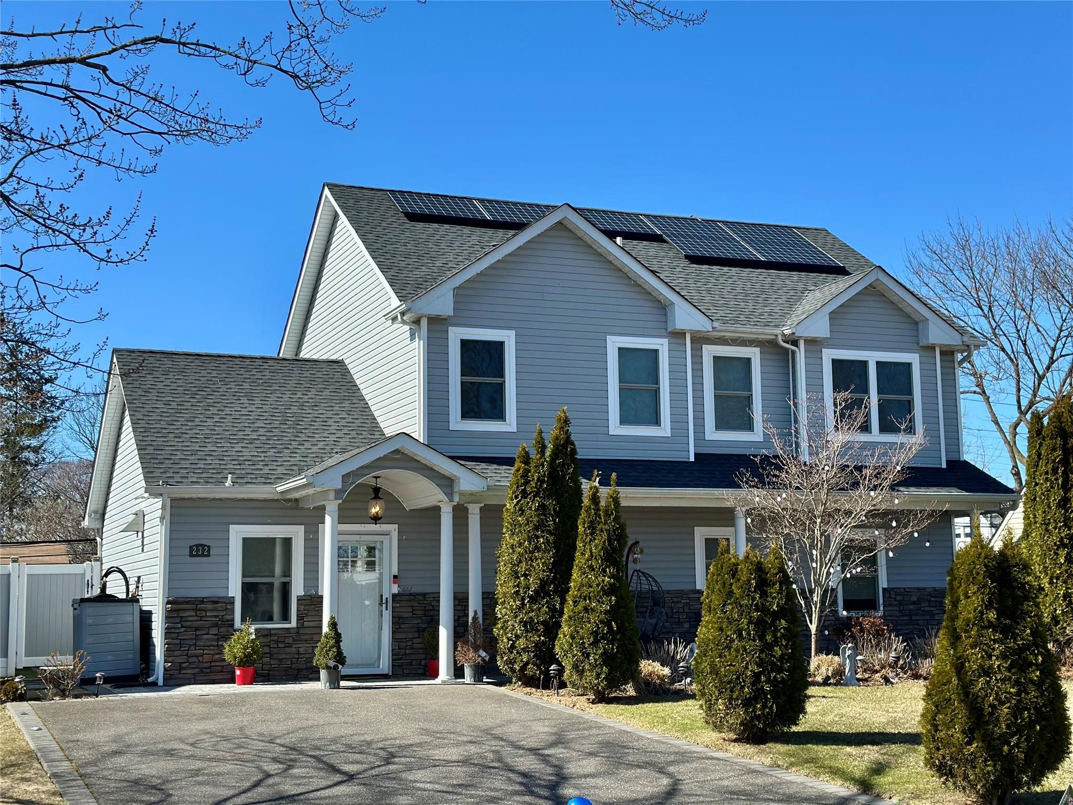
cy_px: 402
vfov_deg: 30.3
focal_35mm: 48
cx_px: 536
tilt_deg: +5.8
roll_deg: +0.3
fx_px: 1488
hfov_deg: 39.7
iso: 100
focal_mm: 6.86
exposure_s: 1/3731
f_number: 1.78
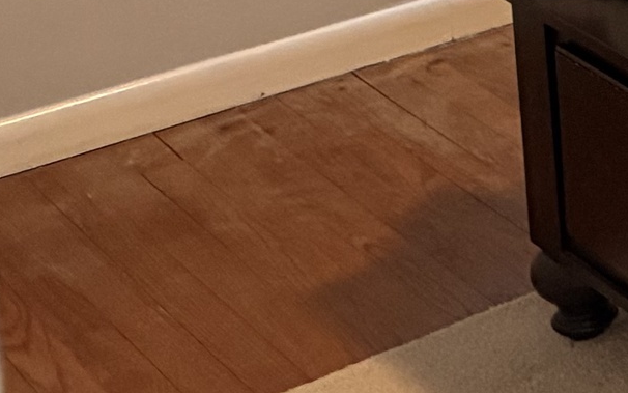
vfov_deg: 9.1
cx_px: 1504
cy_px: -569
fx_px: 2208
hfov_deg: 12.6
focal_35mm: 129
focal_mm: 6.76
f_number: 1.78
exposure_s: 1/60
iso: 800
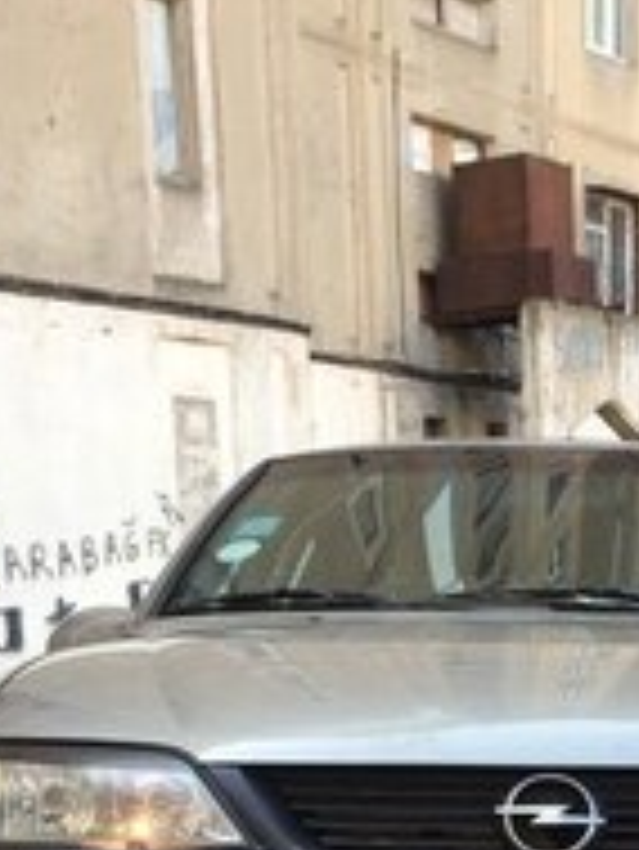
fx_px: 1868
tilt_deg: -15.0
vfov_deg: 23.1
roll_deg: +0.4
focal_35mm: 76
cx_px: 558
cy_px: 1066
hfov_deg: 19.1
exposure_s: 1/105
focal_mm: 4.15
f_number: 2.2
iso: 32
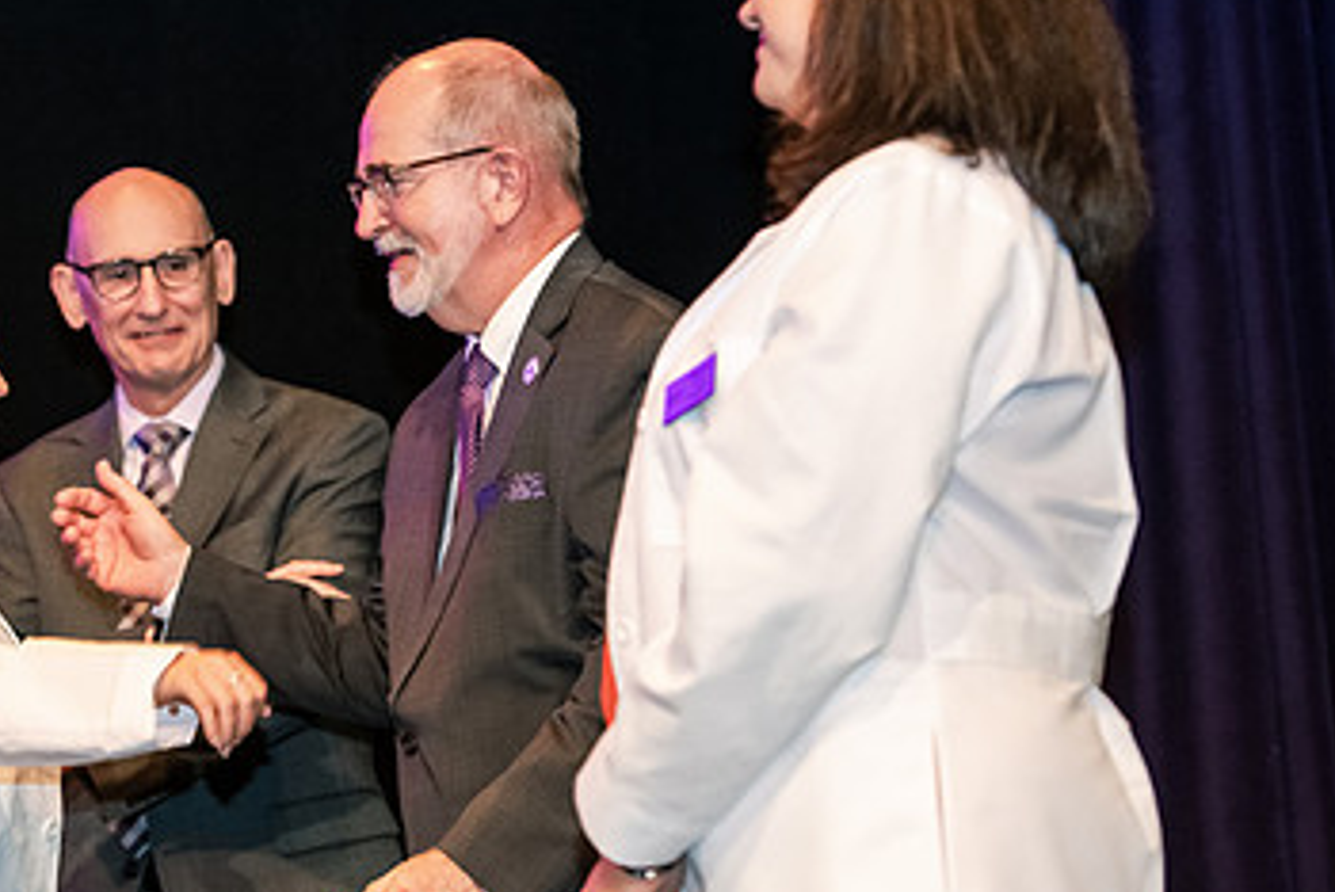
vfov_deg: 9.2
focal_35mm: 149
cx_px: 298
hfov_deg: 13.7
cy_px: 619
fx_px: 5530
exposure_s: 1/200
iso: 3200
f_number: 3.5
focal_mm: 90
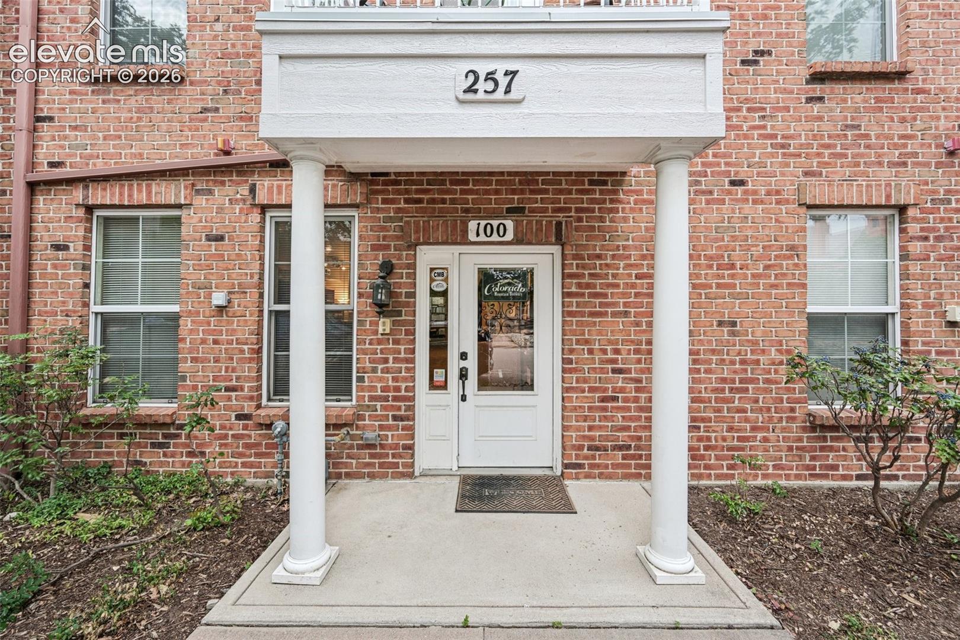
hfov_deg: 104.3
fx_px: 373
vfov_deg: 81.2
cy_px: 320
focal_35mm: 14
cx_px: 480
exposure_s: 1/13
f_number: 8
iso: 400
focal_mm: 14
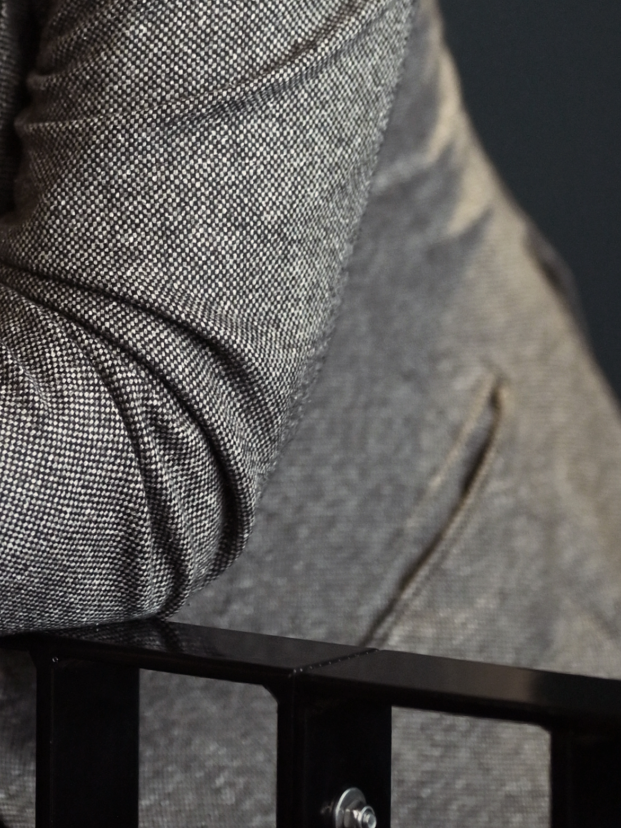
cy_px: -205
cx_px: -197
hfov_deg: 7.9
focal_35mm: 186
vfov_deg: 10.4
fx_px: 4448
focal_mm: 50
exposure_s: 1/250
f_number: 1.8
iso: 400
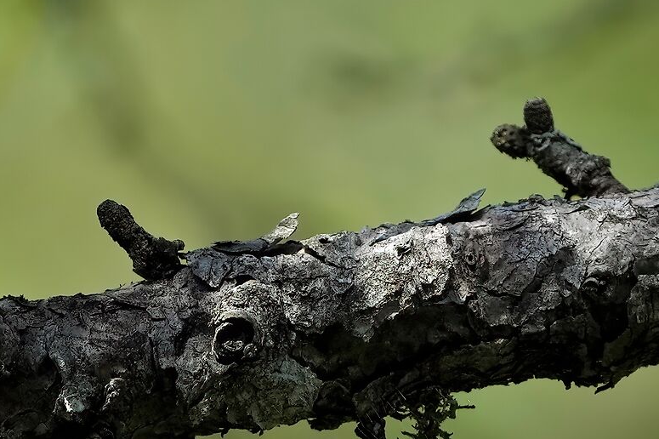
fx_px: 51012
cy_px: -61
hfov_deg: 0.7
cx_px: -193
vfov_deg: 0.5
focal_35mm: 2788
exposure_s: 1/1000
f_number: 4.5
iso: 800
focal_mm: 600
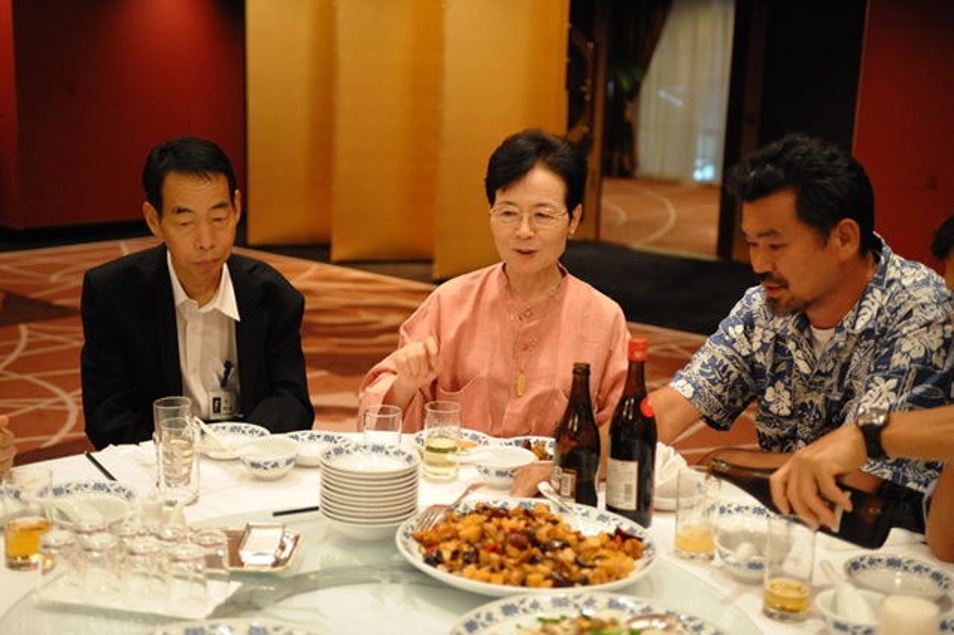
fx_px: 1324
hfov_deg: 39.6
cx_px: 477
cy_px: 318
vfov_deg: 27.0
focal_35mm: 50
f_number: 2.8
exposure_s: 1/125
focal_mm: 50
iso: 4000
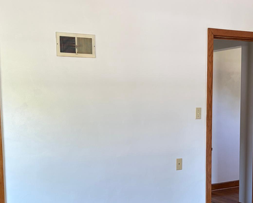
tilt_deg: -5.4
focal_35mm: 50
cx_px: 125
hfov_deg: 37.3
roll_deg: +1.2
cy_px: 144
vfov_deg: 29.9
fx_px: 375
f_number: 1.6
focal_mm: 5.96
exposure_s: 1/69
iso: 125
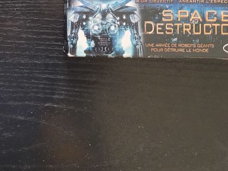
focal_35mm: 68
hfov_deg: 27.5
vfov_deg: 20.3
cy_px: -33
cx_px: 20
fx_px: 448
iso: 640
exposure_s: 1/50
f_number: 1.8
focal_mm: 5.4
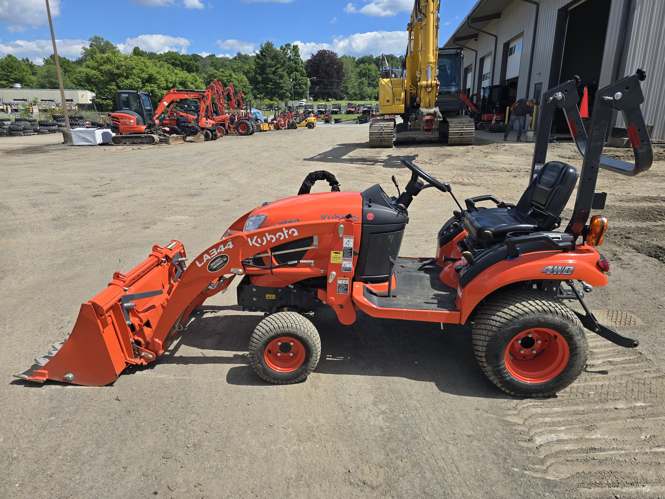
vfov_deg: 58.9
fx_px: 442
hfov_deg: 73.9
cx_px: 332
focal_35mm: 23
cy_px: 250
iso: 12
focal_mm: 6.3
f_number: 1.7
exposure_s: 1/854
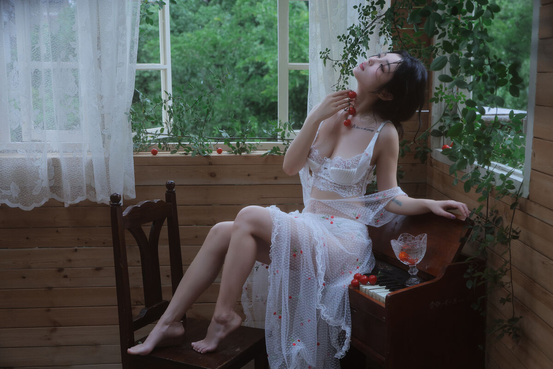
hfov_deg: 44.5
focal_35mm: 44
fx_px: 676
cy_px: 184
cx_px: 276
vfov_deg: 30.5
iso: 1600
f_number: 4
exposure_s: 1/400
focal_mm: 45
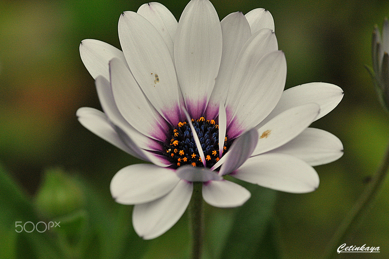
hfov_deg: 13.7
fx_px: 1620
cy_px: 130
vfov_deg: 9.1
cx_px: 194
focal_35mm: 150
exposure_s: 1/640
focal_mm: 150
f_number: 13
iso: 3200
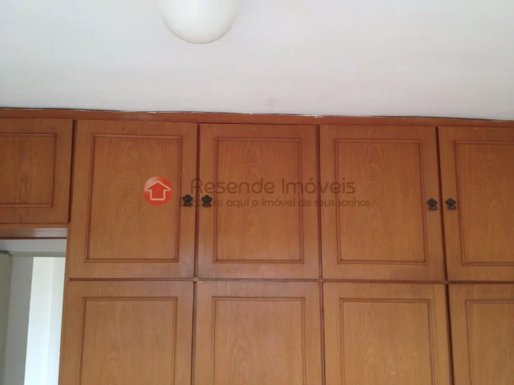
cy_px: 192
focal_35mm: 35
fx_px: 520
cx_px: 257
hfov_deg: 52.6
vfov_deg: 40.7
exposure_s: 1/60
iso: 50
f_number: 2.4
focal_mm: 4.28
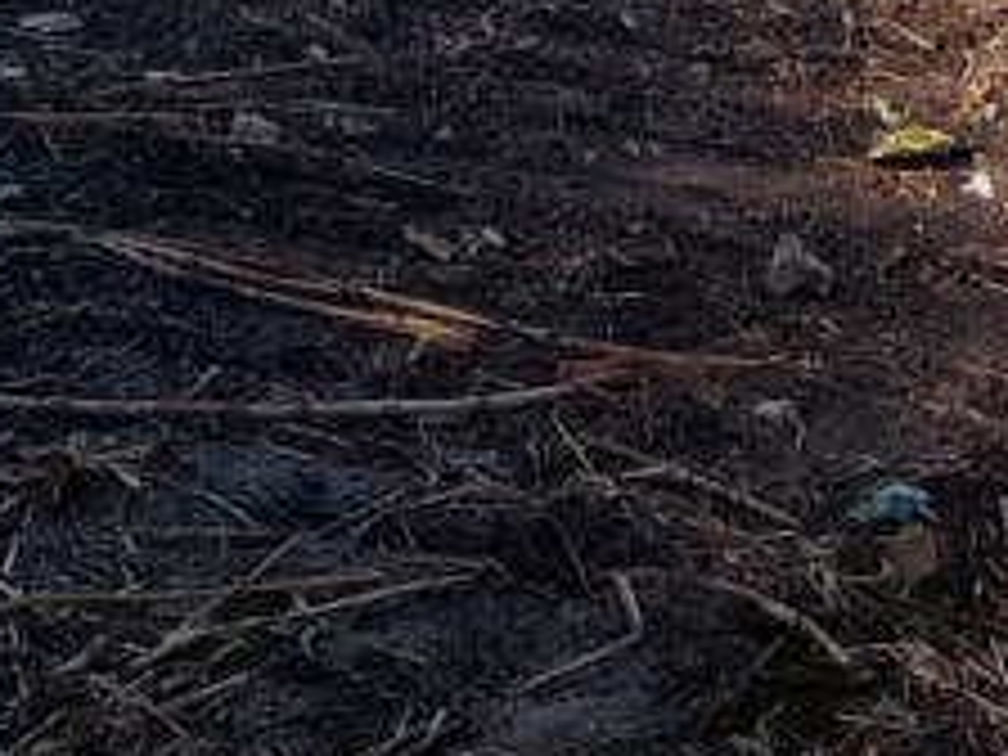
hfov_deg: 12.8
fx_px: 4484
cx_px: 302
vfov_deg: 8.1
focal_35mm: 154
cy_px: -1584
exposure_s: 1/1668
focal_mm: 5.23
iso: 40
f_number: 1.8
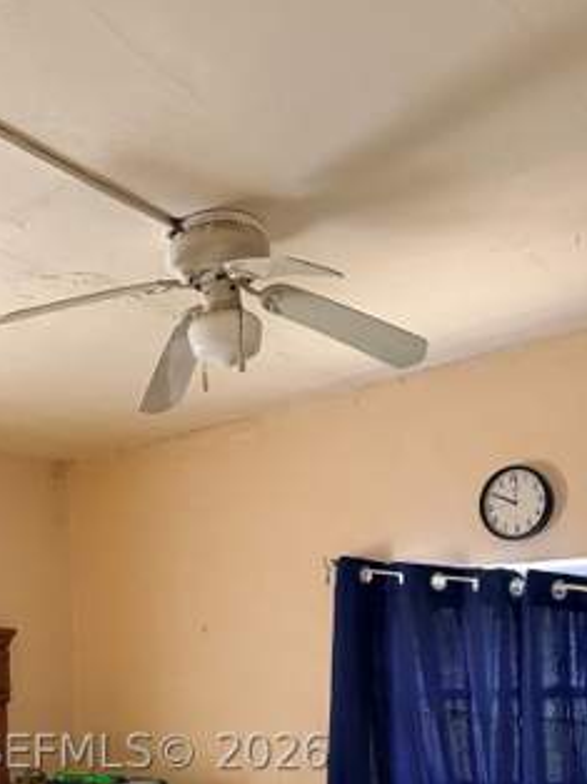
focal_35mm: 53
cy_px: 752
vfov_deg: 33.6
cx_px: 270
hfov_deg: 27.5
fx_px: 1200
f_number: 1.6
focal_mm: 5.96
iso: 640
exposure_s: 1/26
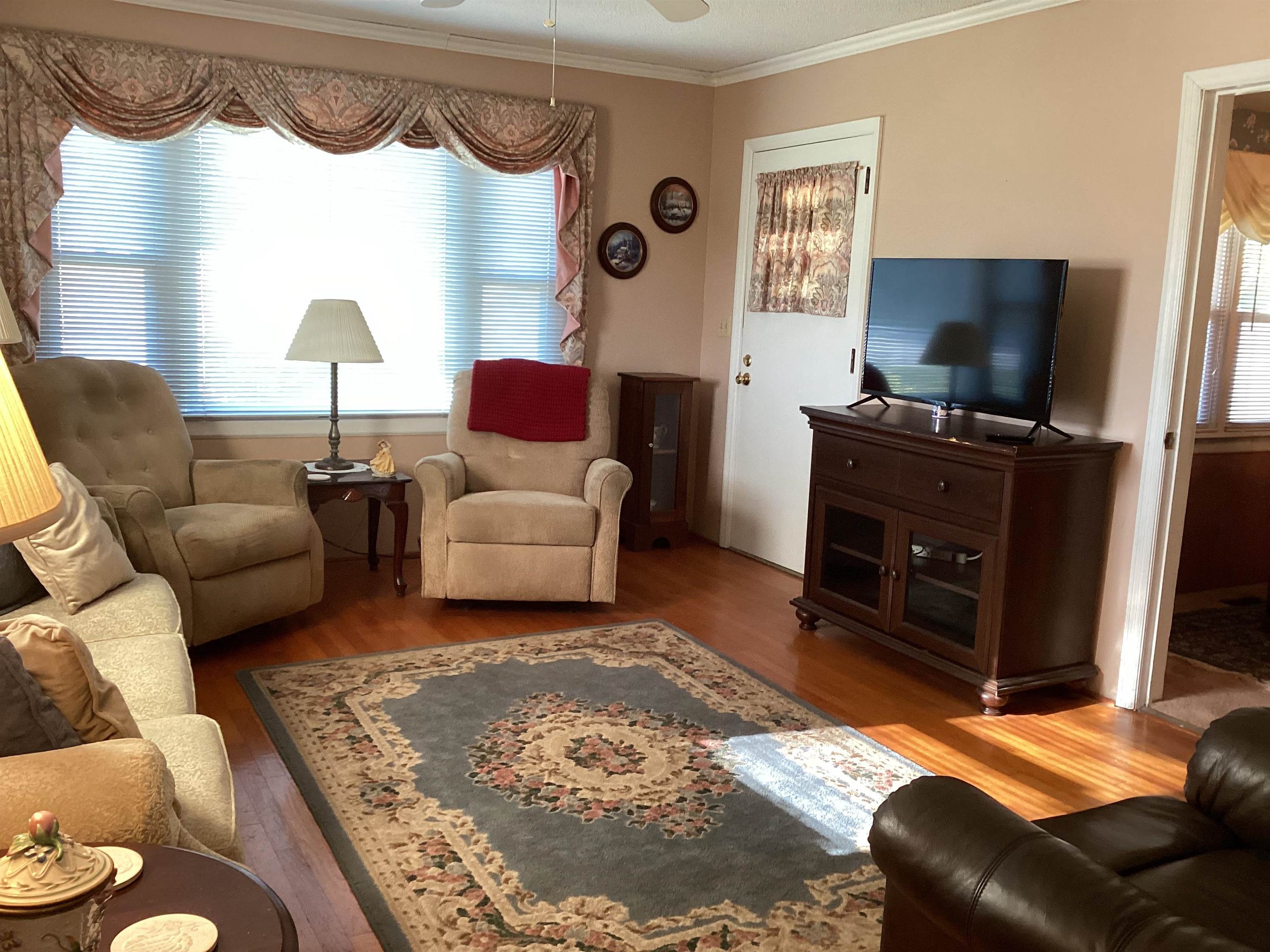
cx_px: 635
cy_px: 476
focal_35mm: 31
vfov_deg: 45.4
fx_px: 1137
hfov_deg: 58.4
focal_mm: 3.3
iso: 160
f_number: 2.4
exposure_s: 1/60
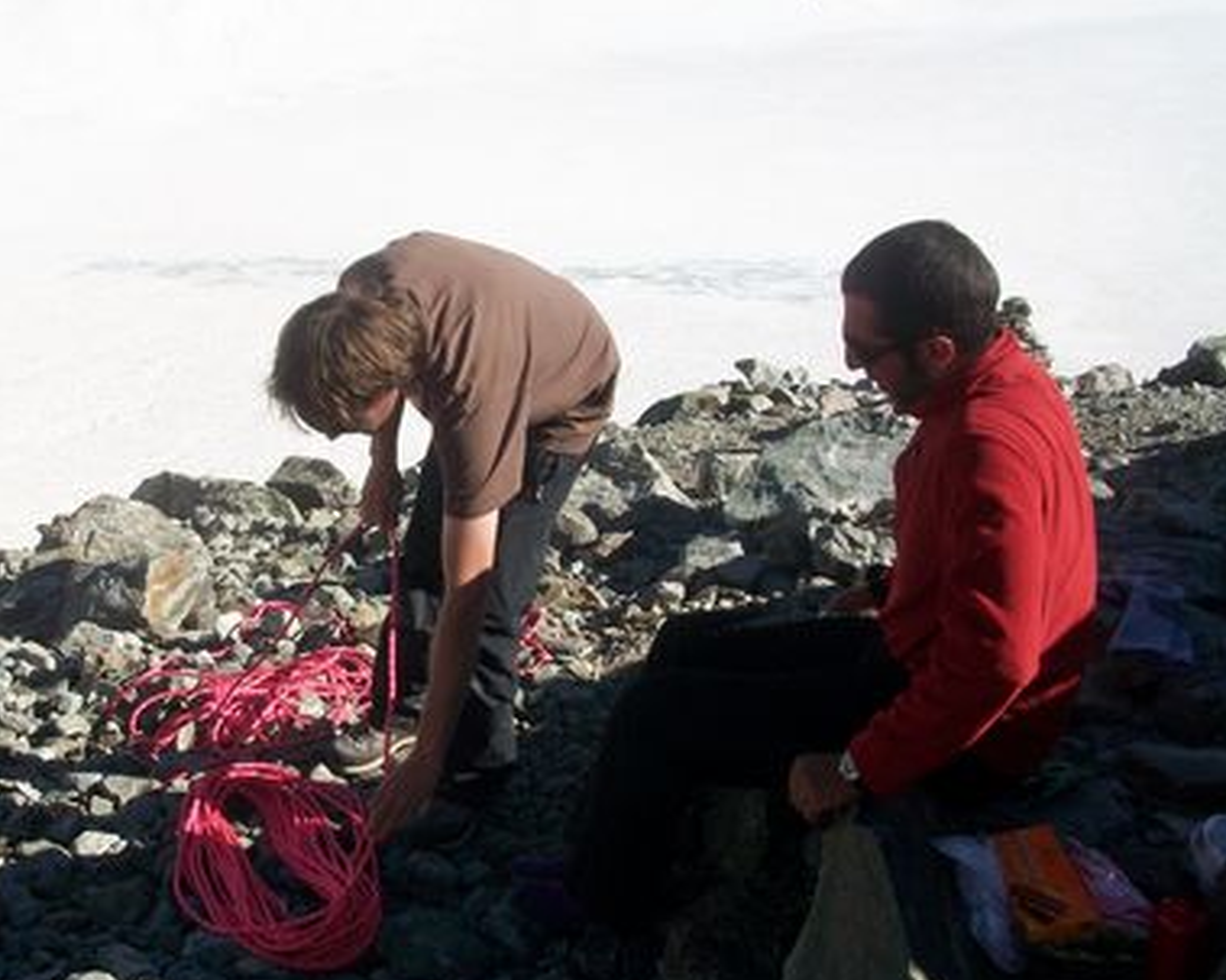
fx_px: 1524
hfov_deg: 43.5
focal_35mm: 42
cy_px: 495
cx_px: 459
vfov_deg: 35.7
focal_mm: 5.7
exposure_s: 1/500
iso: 80
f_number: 5.5
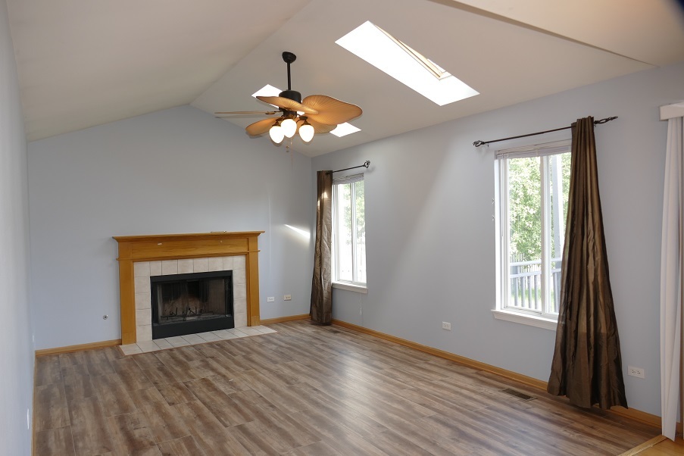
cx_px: 342
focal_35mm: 25
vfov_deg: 51.3
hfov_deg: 71.5
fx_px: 475
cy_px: 228
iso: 125
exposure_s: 1/60
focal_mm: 9.12
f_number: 2.8
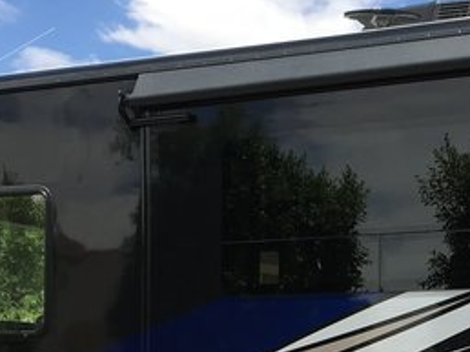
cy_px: 443
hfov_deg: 21.4
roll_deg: +0.3
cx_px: 410
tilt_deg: -0.7
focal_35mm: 90
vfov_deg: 15.7
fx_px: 1221
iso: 25
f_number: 2.2
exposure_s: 1/1241
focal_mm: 4.15
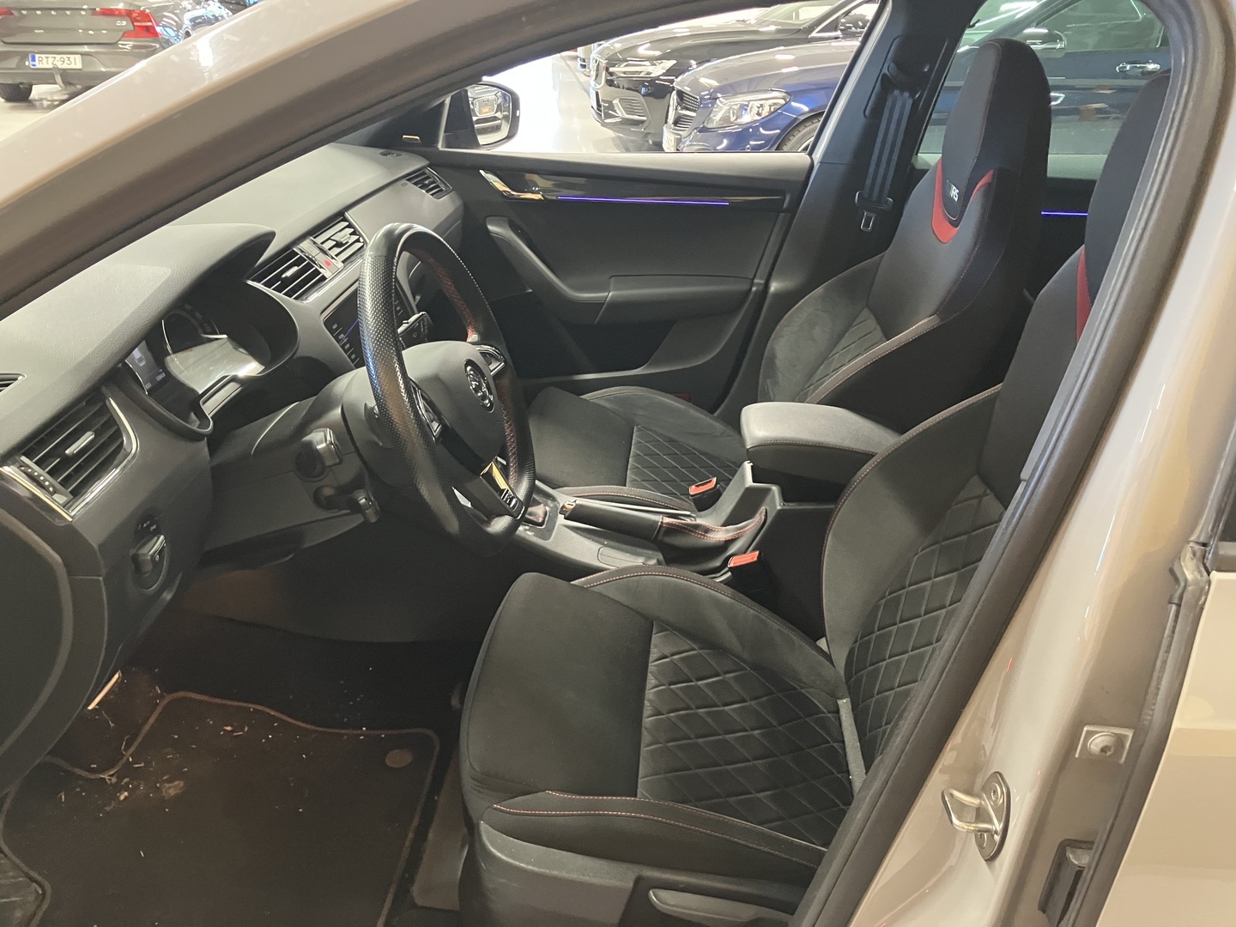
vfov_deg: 49.7
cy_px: 464
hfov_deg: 63.4
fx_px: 1000
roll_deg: -1.4
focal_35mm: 28
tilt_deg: -24.0
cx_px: 618
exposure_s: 1/25
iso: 500
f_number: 1.8
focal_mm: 3.99
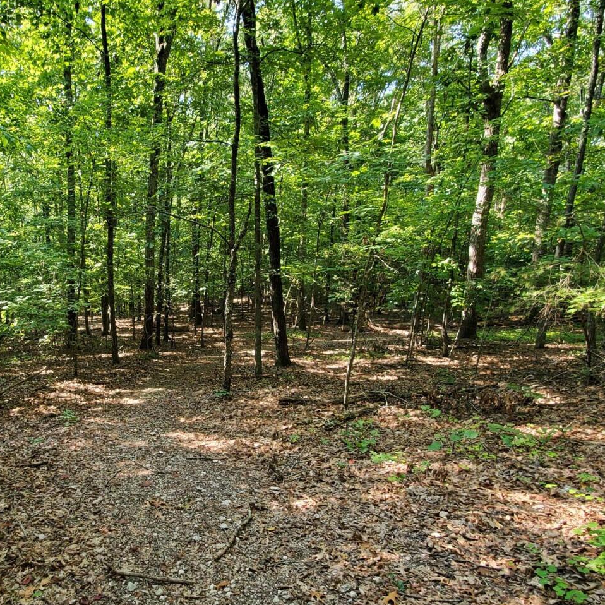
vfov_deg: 65.0
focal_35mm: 24
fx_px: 475
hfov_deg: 63.1
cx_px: 195
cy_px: 321
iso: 80
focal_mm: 1.8
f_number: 2.2
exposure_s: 1/59
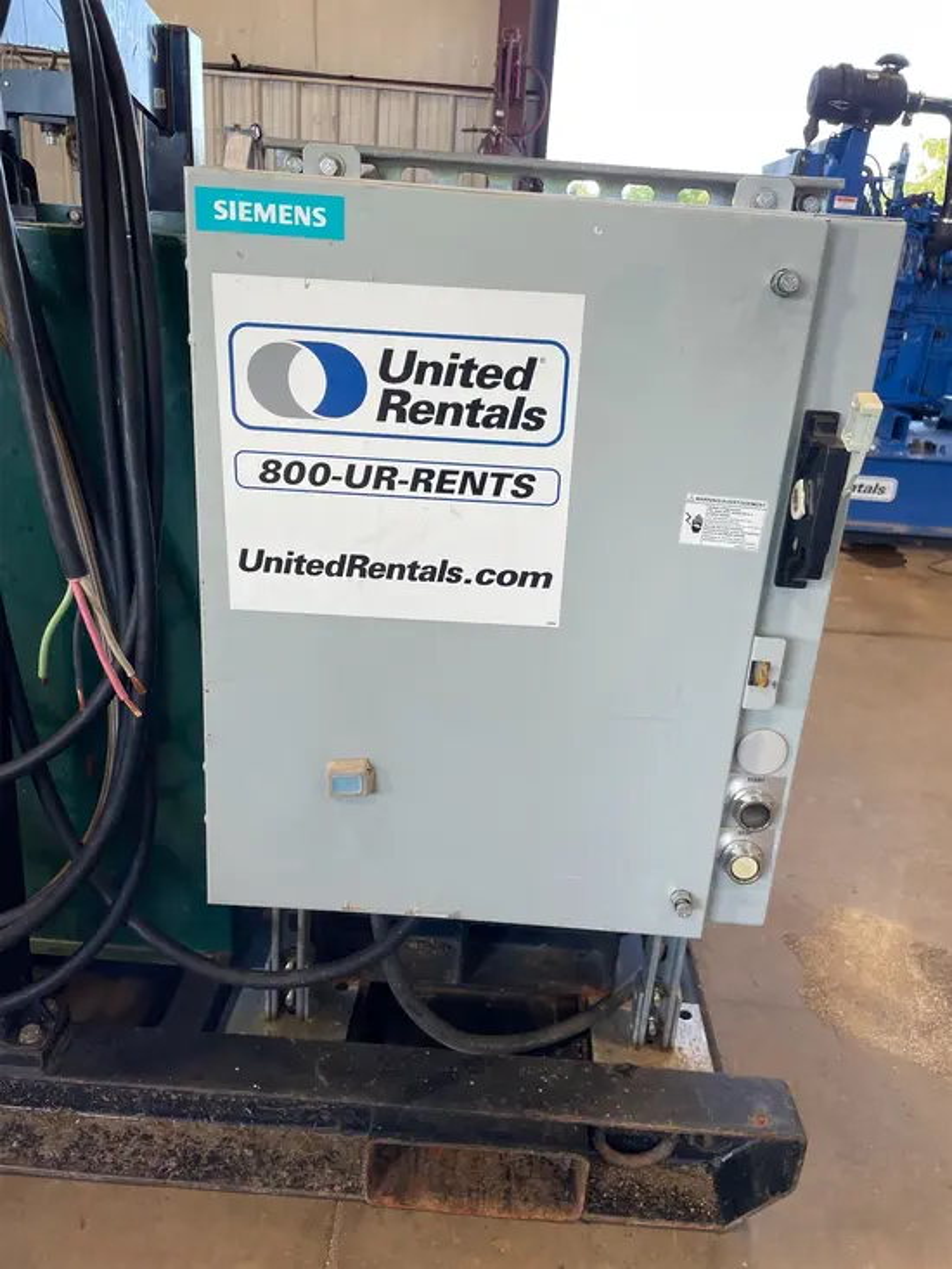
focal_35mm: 26
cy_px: 634
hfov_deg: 53.1
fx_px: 953
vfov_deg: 67.3
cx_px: 476
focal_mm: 4.2
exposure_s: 1/121
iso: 50
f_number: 1.6
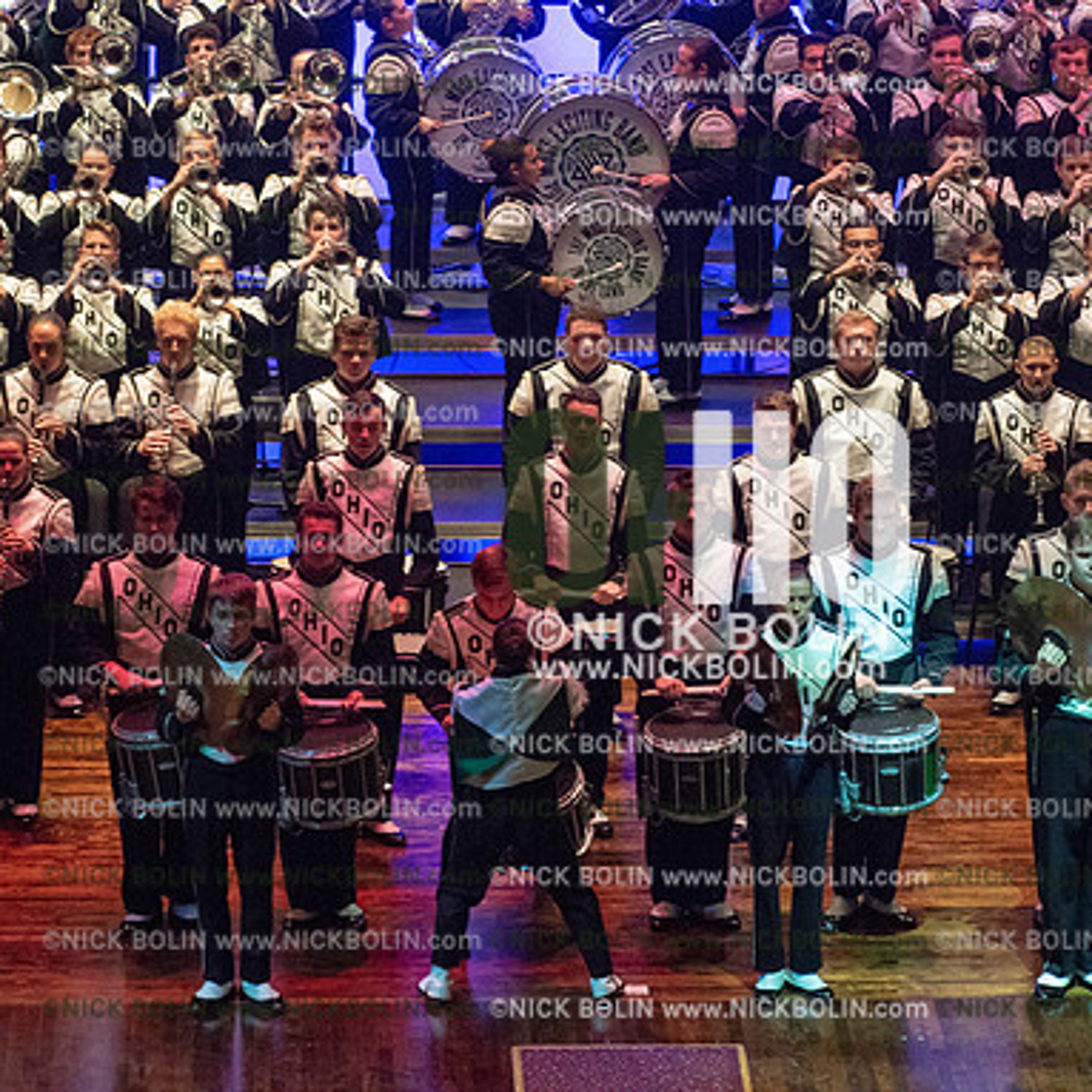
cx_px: 707
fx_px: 6424
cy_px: 545
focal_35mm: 180
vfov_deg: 9.7
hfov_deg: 9.7
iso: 8000
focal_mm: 140
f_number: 5.6
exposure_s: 1/200
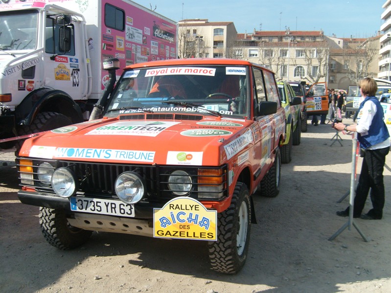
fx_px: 395
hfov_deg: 52.6
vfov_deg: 40.7
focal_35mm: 35
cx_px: 196
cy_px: 146
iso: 80
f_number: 7.1
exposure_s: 1/250
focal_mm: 5.8
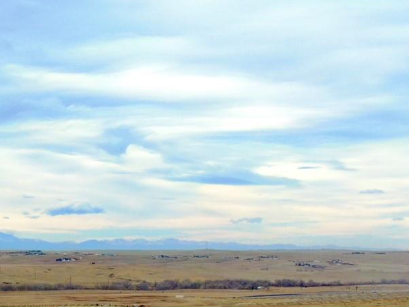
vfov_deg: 11.5
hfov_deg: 14.8
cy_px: 302
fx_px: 1512
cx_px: -110
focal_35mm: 128
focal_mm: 8.6
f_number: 3.8
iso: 100
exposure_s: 1/160
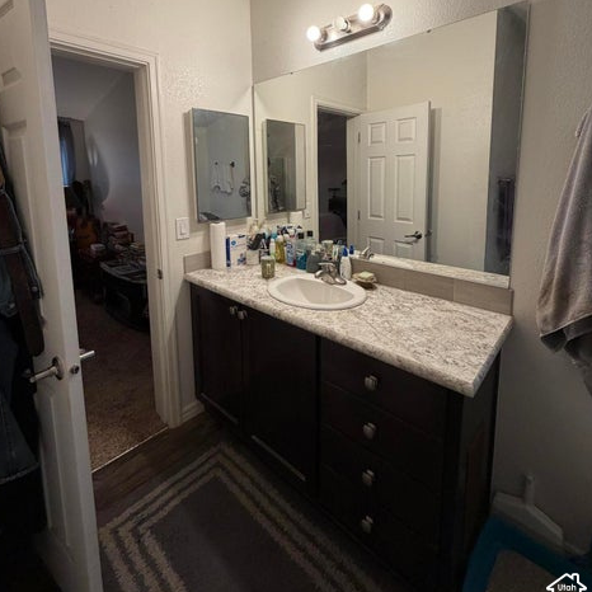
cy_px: 219
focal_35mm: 17
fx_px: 329
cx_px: 291
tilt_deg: -6.4
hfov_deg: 84.0
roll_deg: +1.5
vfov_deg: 82.2
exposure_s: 1/120
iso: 250
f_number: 2.2
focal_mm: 2.22
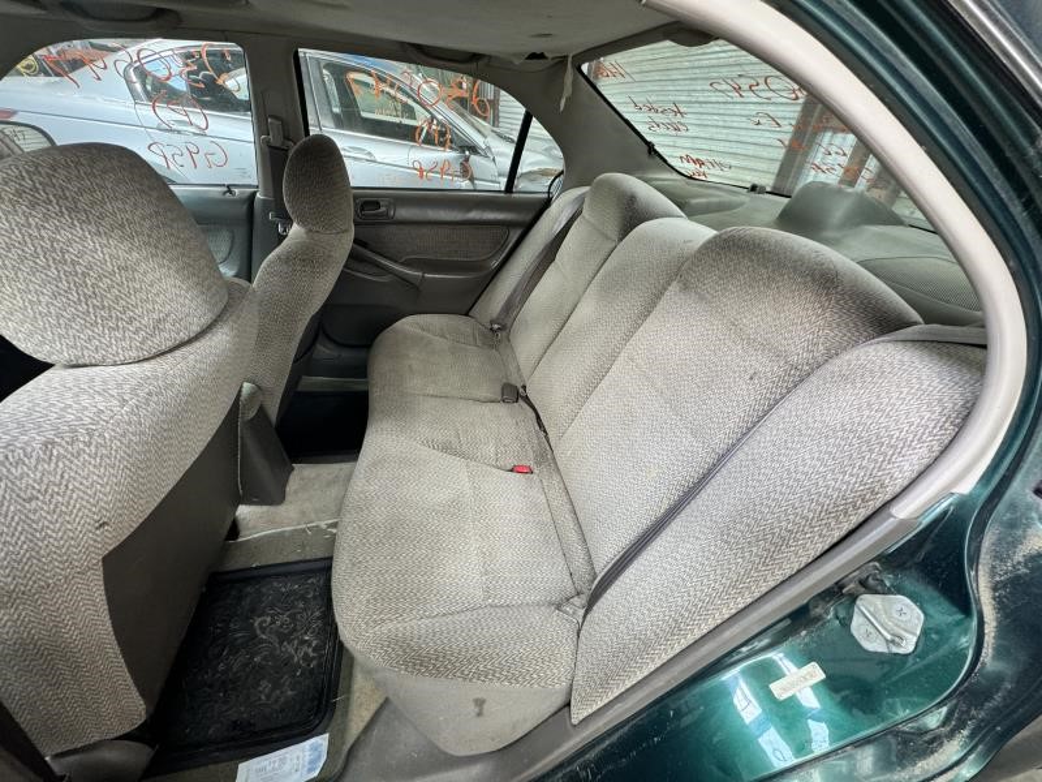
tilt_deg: -34.8
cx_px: 521
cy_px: 391
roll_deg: -5.6
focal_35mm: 14
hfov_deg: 102.1
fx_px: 421
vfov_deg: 85.7
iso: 200
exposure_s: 1/60
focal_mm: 2.22
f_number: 2.2
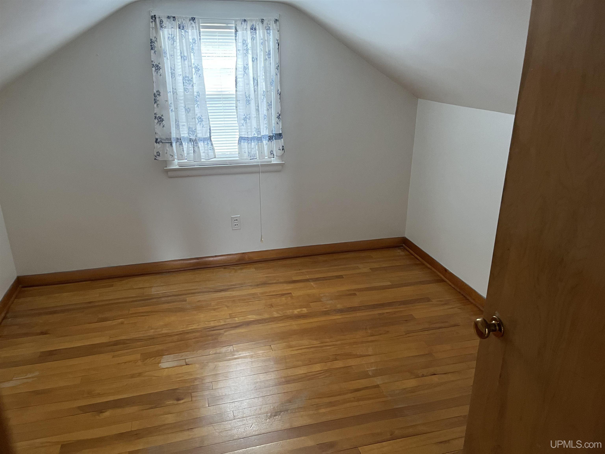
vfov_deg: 53.1
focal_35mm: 26
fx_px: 454
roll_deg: +0.9
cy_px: 227
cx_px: 302
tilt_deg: -20.6
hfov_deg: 67.3
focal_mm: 5.1
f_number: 1.6
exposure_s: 1/40
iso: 500
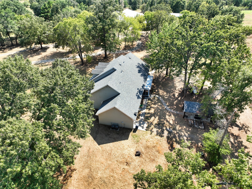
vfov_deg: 56.8
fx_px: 175
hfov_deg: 71.6
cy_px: 94
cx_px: 126
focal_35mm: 24
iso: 100
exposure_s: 1/640
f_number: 2.8
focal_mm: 12.3
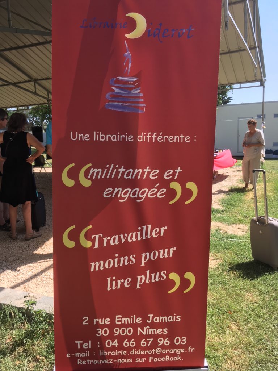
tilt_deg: -10.3
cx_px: 139
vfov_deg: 61.7
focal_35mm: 29
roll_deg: +3.4
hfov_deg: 48.2
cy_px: 186
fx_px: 311
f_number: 2.2
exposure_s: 1/686
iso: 25
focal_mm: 4.15
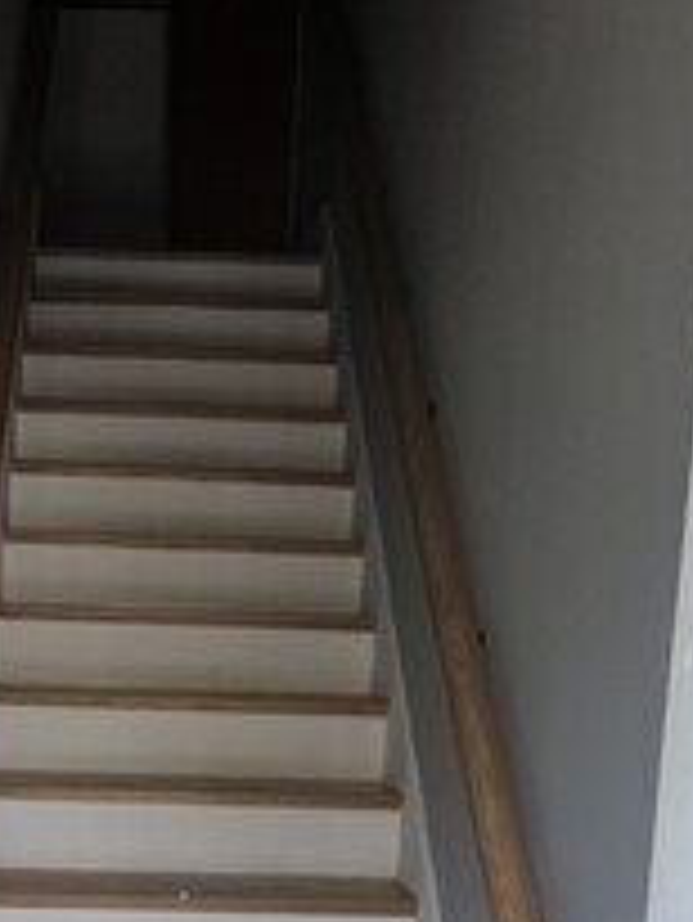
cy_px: 886
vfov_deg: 32.1
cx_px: 151
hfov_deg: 25.7
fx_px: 1493
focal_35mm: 56
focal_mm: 5.4
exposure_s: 1/359
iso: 125
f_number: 1.8
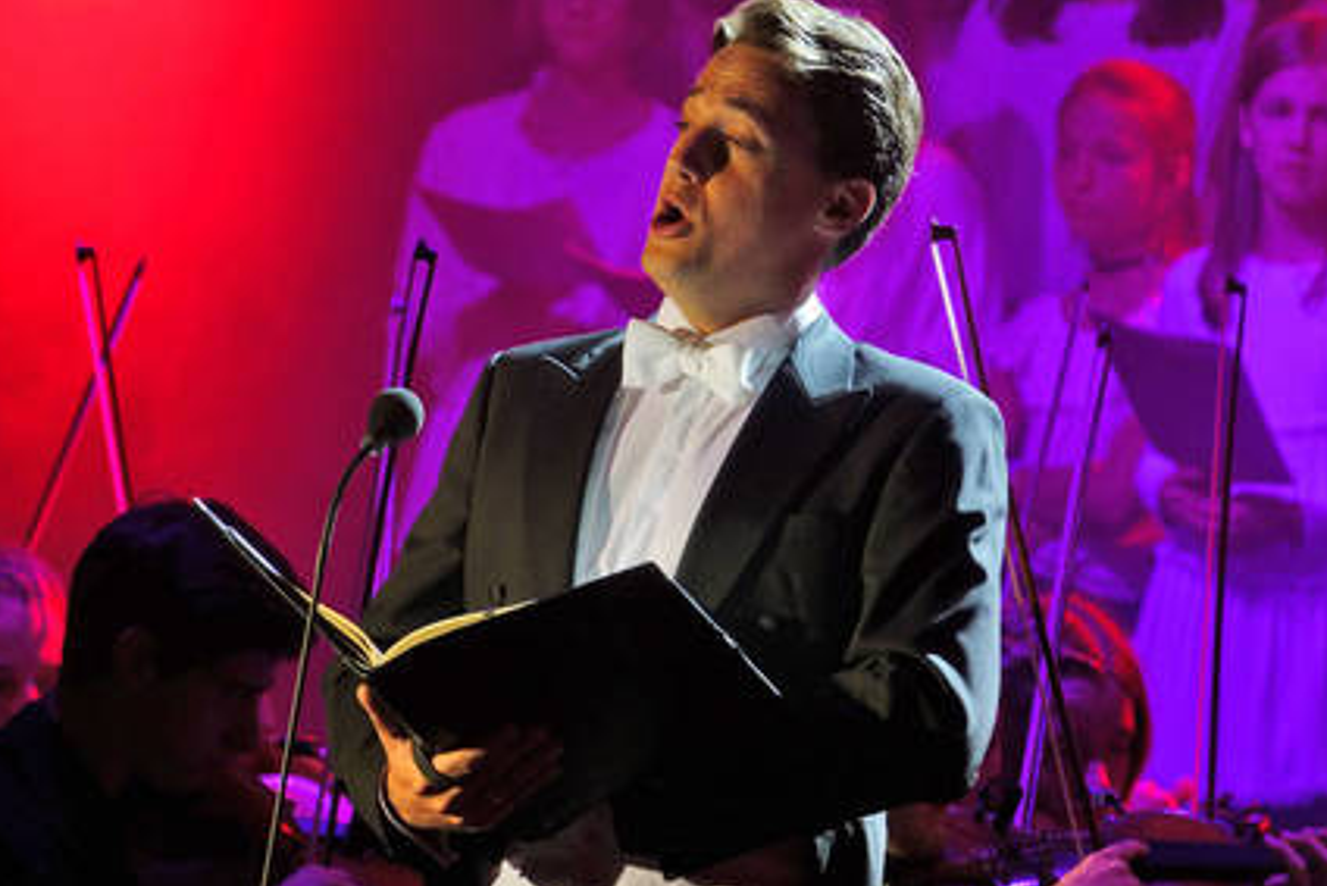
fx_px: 25663
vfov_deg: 2.0
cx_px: 607
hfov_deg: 3.0
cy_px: 335
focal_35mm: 696
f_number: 4
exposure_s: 1/80
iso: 400
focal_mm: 200.72
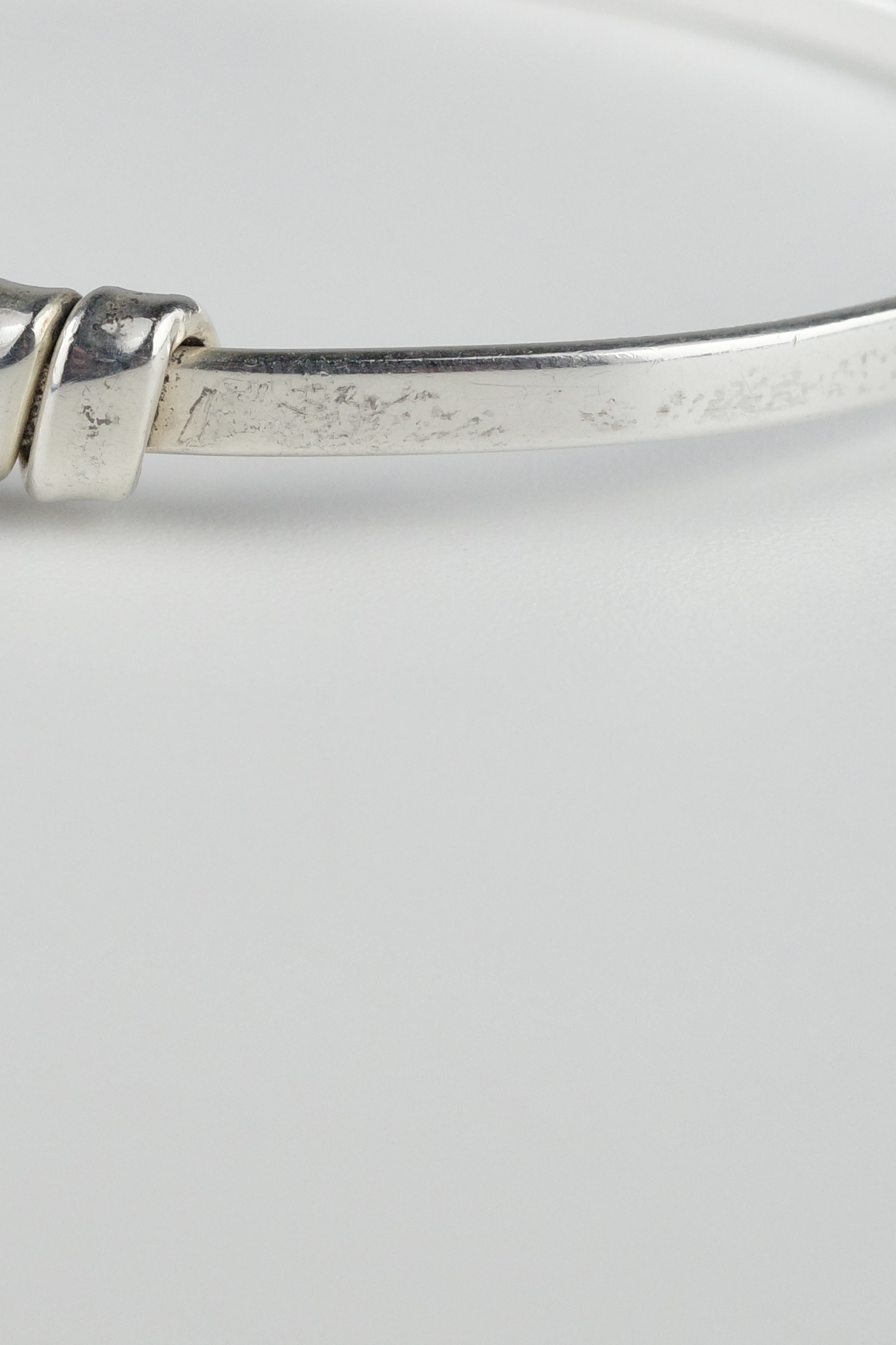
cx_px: 115
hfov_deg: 19.2
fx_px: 2613
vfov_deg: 28.0
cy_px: 206
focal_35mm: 70
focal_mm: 26
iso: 1000
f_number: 5
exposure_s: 1/400
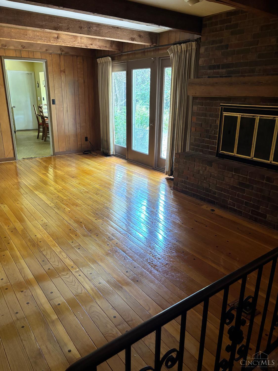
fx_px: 278
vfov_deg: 67.3
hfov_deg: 53.1
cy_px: 186
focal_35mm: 26
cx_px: 139
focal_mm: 5.96
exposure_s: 1/60
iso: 400
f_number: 1.6
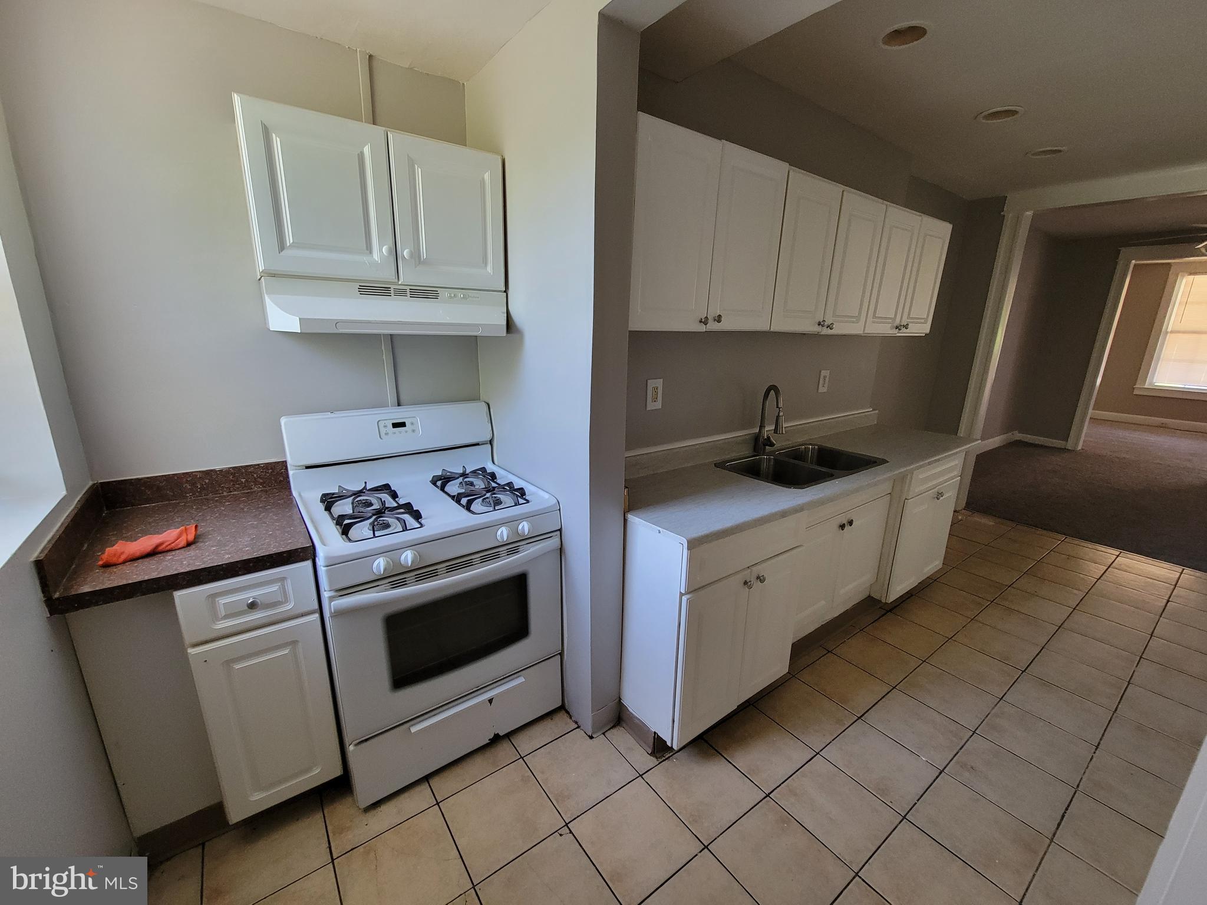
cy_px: 452
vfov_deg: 89.9
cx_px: 604
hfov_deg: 106.2
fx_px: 453
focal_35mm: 13
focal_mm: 2.2
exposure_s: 1/60
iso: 320
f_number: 2.2
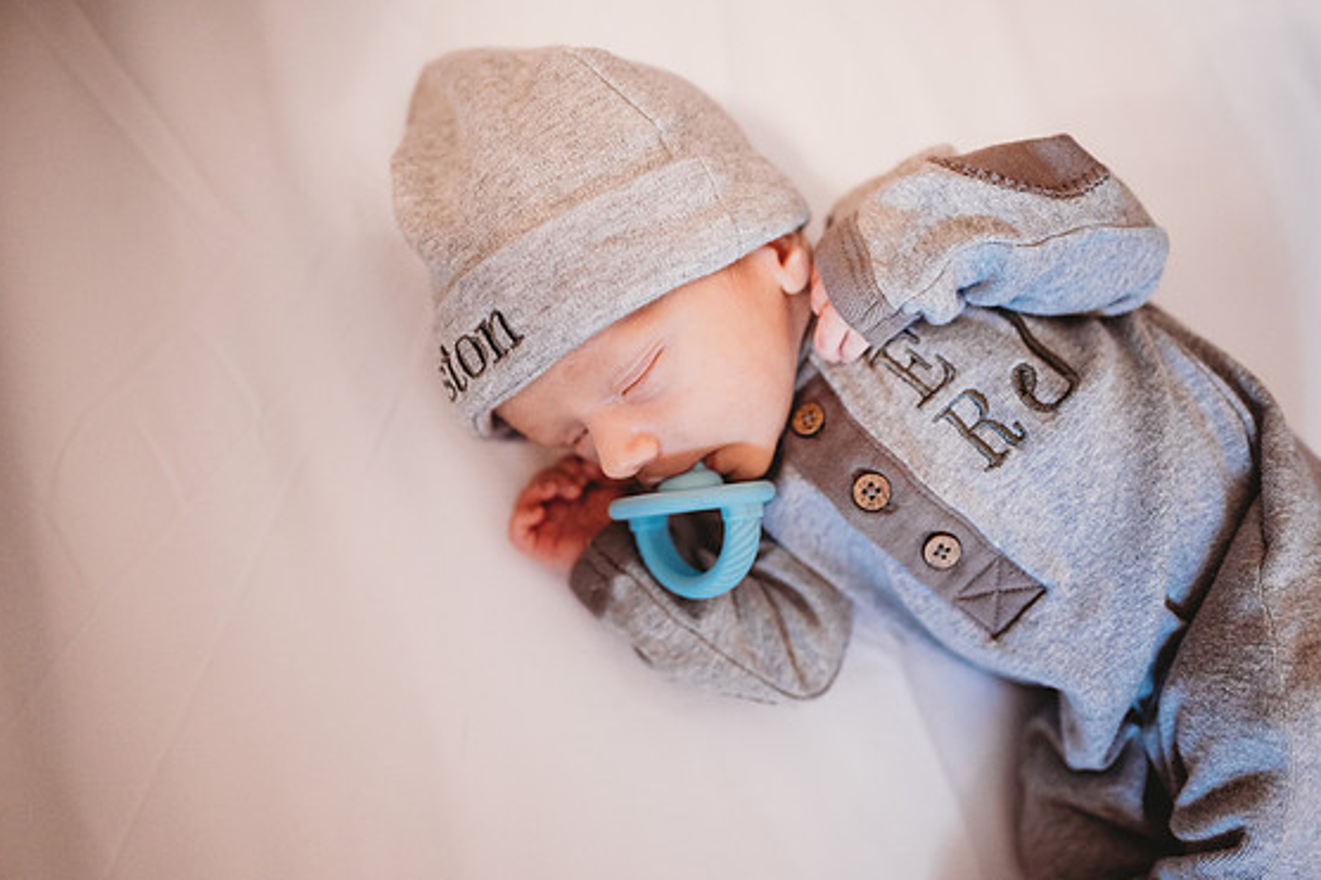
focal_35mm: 25
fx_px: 917
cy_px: 426
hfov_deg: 71.5
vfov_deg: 51.2
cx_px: 655
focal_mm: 24
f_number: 2.2
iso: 800
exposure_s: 1/160
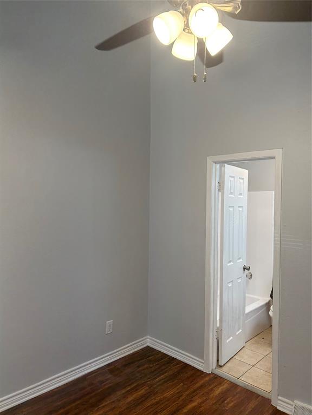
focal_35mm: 26
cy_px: 208
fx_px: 312
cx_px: 156
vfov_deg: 67.3
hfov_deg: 53.1
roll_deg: -0.8
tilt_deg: -0.8
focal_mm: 5.7
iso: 80
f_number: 1.5
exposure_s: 1/120
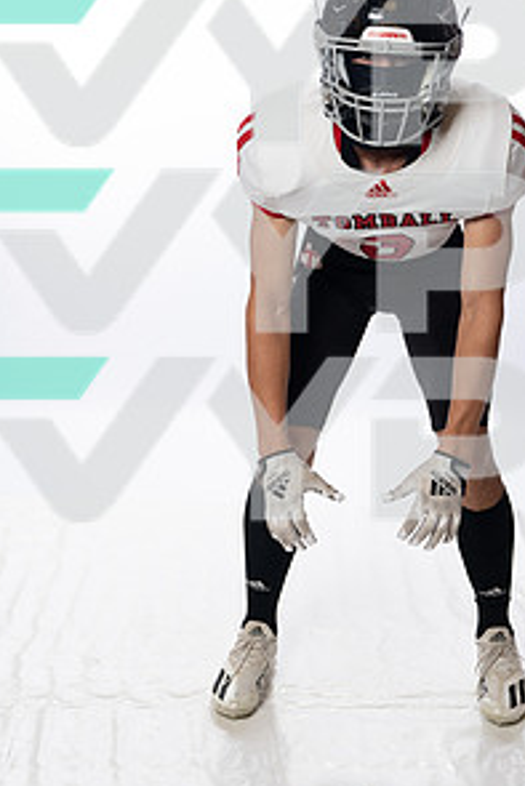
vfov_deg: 31.1
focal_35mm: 64
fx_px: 1398
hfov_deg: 21.2
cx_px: 346
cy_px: 253
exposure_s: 1/250
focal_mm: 42
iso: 400
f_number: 4
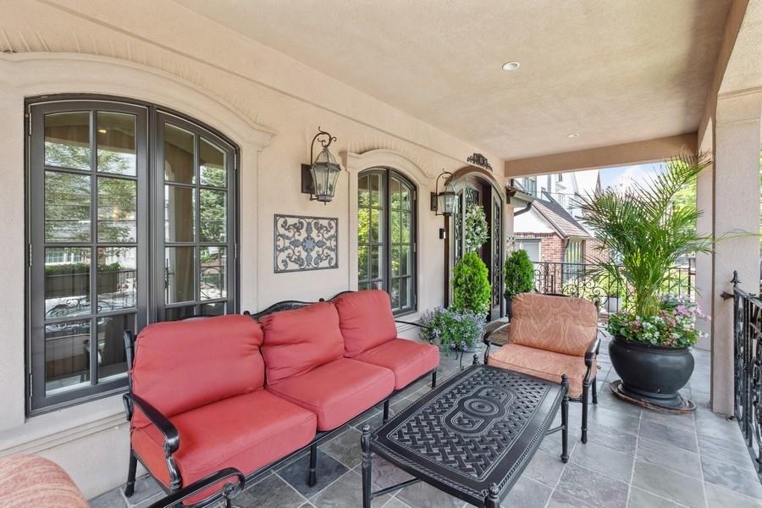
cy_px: 254
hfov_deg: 100.4
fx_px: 317
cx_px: 381
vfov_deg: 77.3
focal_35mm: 15
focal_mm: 10
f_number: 7.1
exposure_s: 1/35
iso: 250
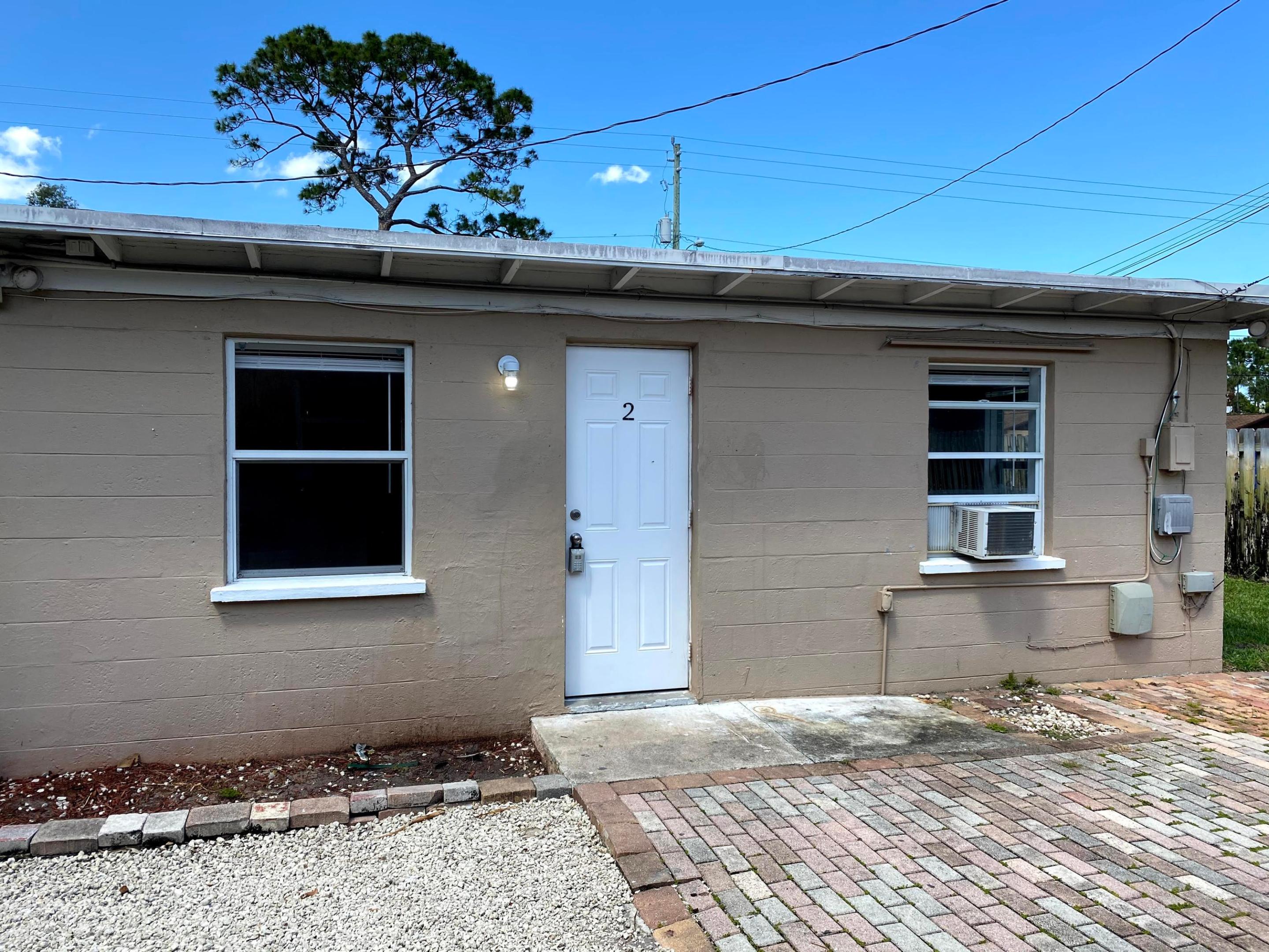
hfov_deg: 67.3
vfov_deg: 53.1
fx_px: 953
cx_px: 634
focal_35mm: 26
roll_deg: +0.4
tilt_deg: -1.9
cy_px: 476
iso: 32
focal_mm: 4.25
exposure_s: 1/1543
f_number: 1.8
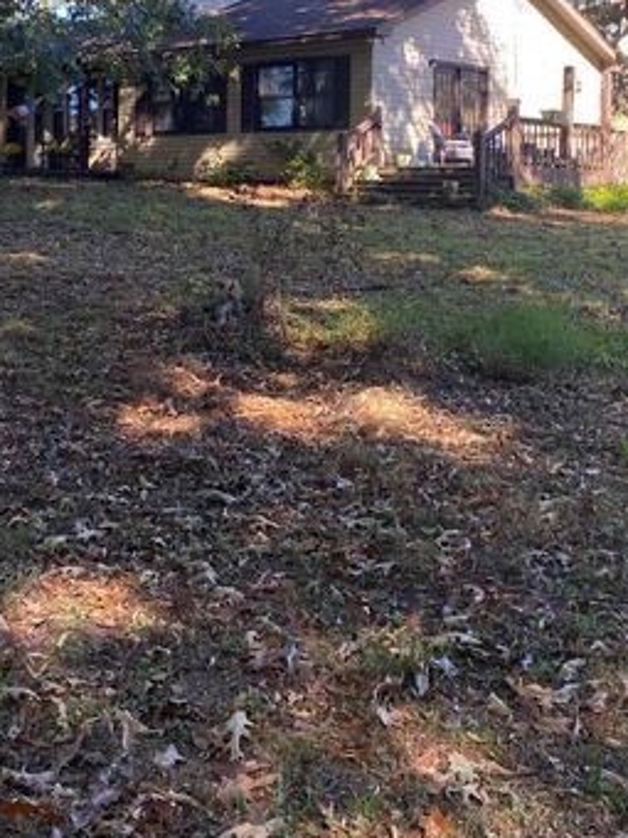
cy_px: 186
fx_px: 1234
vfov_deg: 36.4
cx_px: 251
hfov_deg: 28.5
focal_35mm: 51
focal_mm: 4.25
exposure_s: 1/197
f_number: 1.8
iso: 32
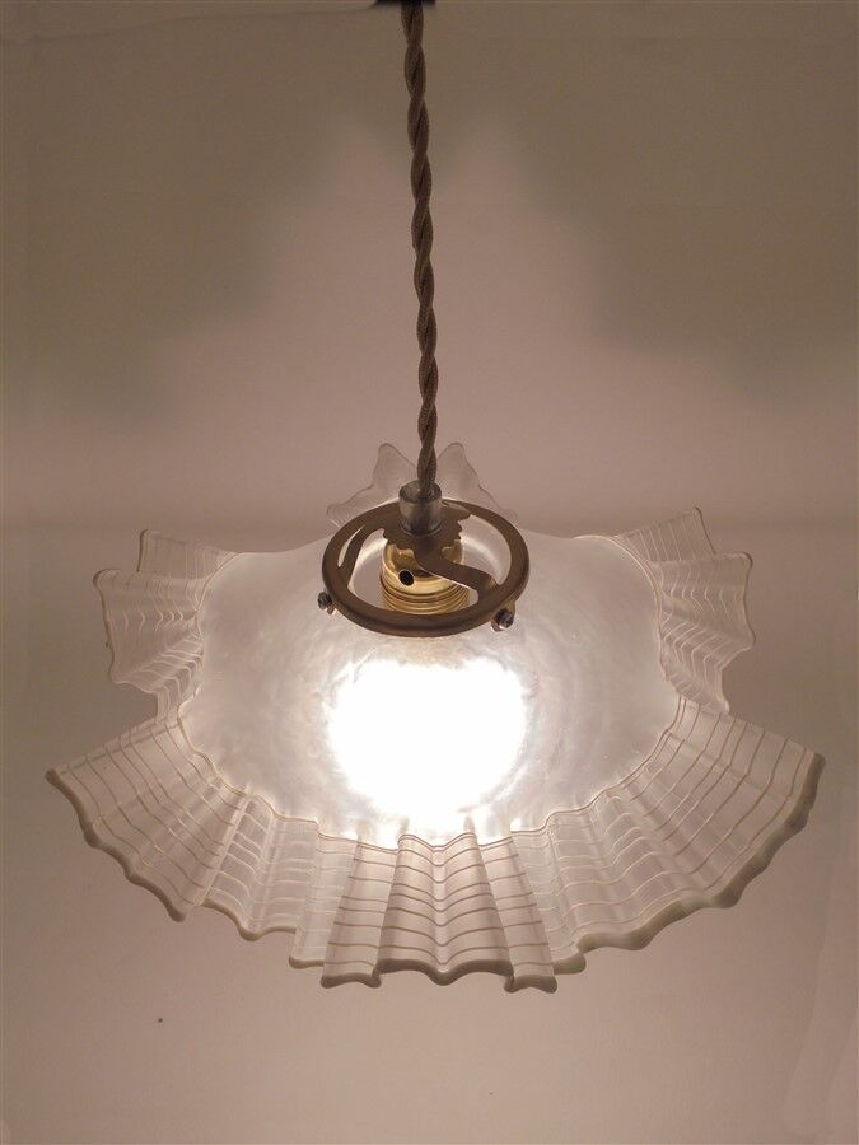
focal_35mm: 49
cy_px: 572
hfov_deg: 29.7
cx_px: 430
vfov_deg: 38.9
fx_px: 1621
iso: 100
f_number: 4.8
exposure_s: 1/50
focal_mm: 8.9
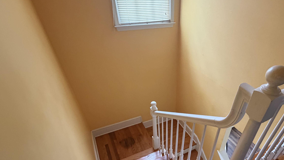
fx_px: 158
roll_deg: -2.5
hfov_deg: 82.3
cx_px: 177
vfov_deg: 51.8
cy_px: 115
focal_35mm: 21
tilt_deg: -39.4
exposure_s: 1/60
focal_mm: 2.22
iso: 500
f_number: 2.2
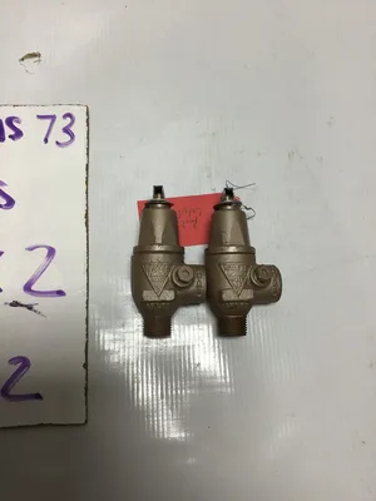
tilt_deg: -76.1
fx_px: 449
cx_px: 188
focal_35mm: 31
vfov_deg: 58.4
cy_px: 250
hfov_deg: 45.4
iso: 25
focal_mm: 3.3
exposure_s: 1/264
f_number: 2.4
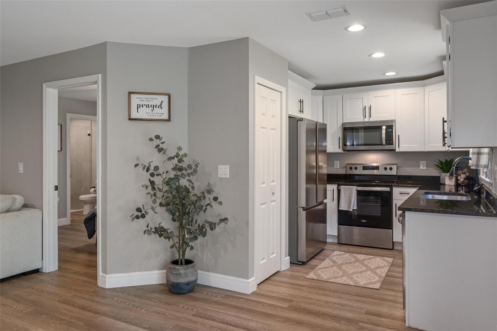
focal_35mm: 25
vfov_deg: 51.3
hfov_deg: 71.5
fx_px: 345
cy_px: 166
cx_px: 248
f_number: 8
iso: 400
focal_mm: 25
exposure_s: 1
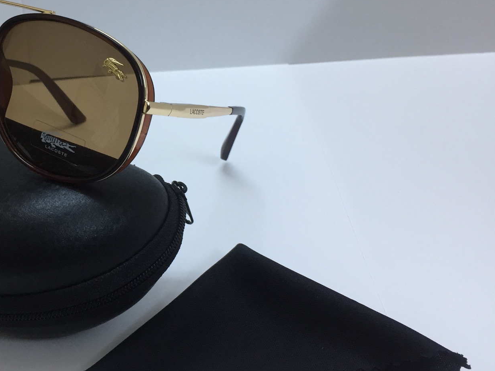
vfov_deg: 32.1
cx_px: 113
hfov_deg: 40.6
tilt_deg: -30.7
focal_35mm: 45
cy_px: 148
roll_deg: +3.1
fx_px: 644
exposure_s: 1/30
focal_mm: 4.15
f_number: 2.2
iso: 64
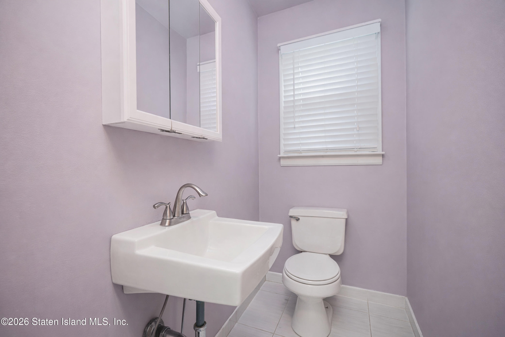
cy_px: 168
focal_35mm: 16
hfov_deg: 95.0
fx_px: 231
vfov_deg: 72.1
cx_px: 252
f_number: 4
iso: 64
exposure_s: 1/25
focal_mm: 16.5
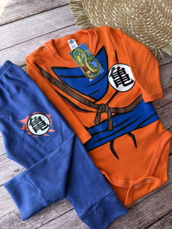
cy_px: 114
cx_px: 86
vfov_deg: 71.6
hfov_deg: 56.8
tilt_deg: -72.4
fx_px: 159
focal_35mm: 24
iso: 64
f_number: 1.78
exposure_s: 1/210
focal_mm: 6.76
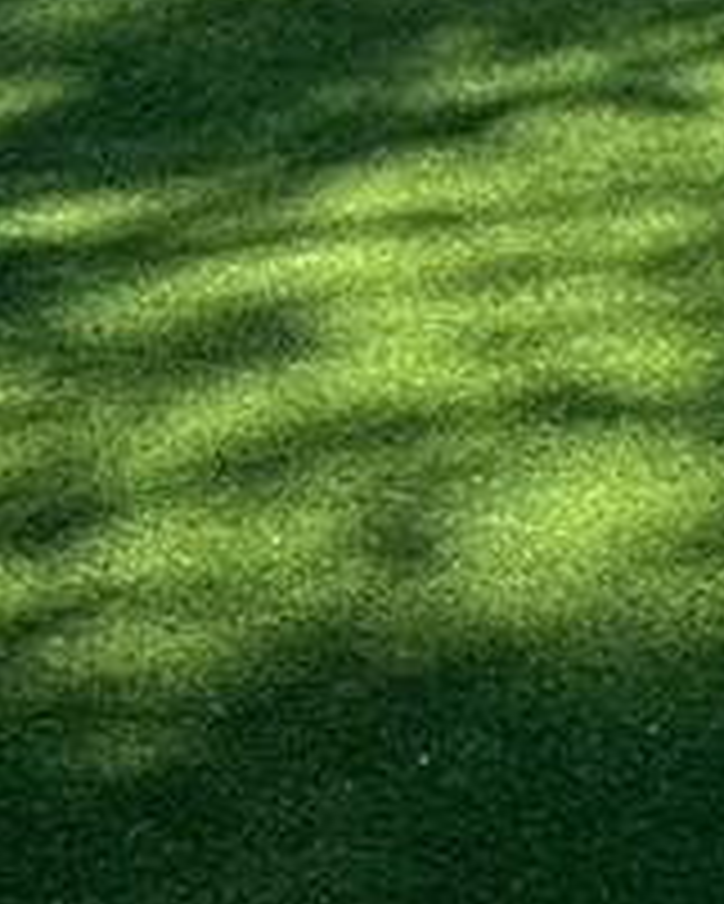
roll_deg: +1.3
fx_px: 5406
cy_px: -639
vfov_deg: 9.2
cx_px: 3013
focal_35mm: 202
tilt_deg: -11.3
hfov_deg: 6.2
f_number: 1.5
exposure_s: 1/2299
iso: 50
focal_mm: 5.7
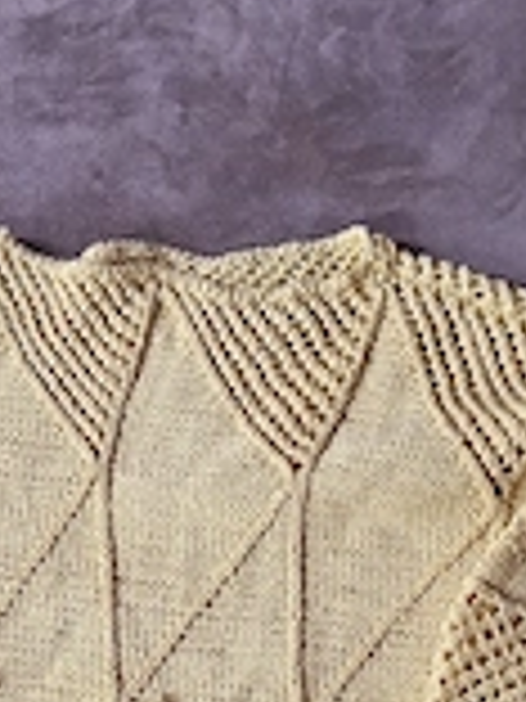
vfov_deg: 30.4
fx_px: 1195
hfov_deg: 24.7
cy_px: 702
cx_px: 162
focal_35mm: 59
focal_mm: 5.54
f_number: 1.8
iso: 200
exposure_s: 1/50
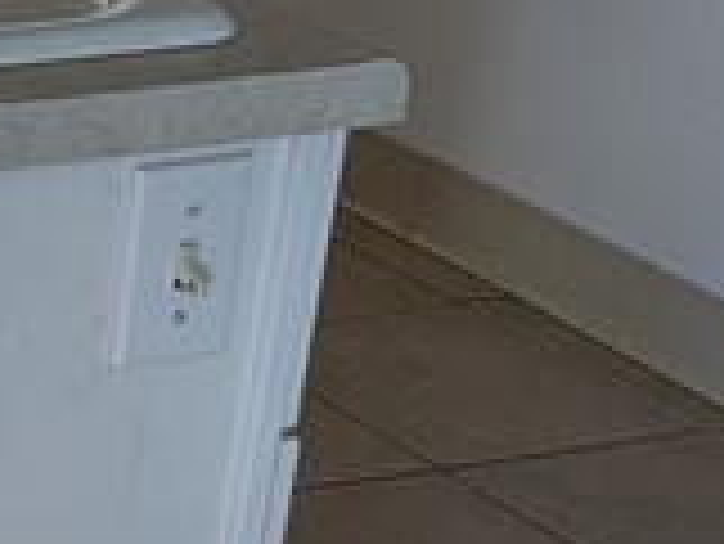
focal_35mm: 152
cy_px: -81
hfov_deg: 9.9
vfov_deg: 9.7
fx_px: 3181
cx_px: -1446
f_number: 1.68
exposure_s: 1/60
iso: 27
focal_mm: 6.9
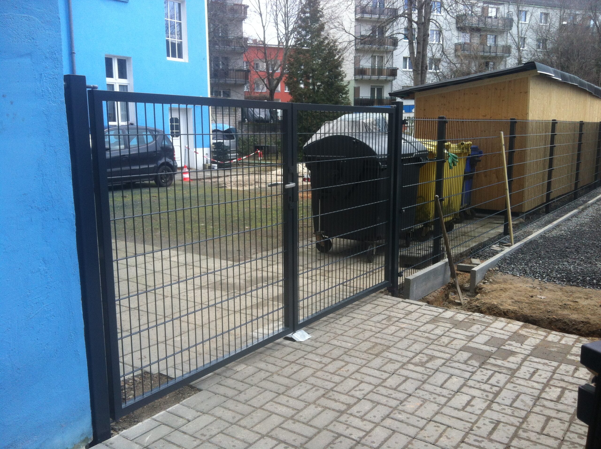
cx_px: 300
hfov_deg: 52.7
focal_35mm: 35
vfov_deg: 40.6
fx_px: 607
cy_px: 224
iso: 80
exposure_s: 1/160
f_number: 2.8
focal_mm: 3.85
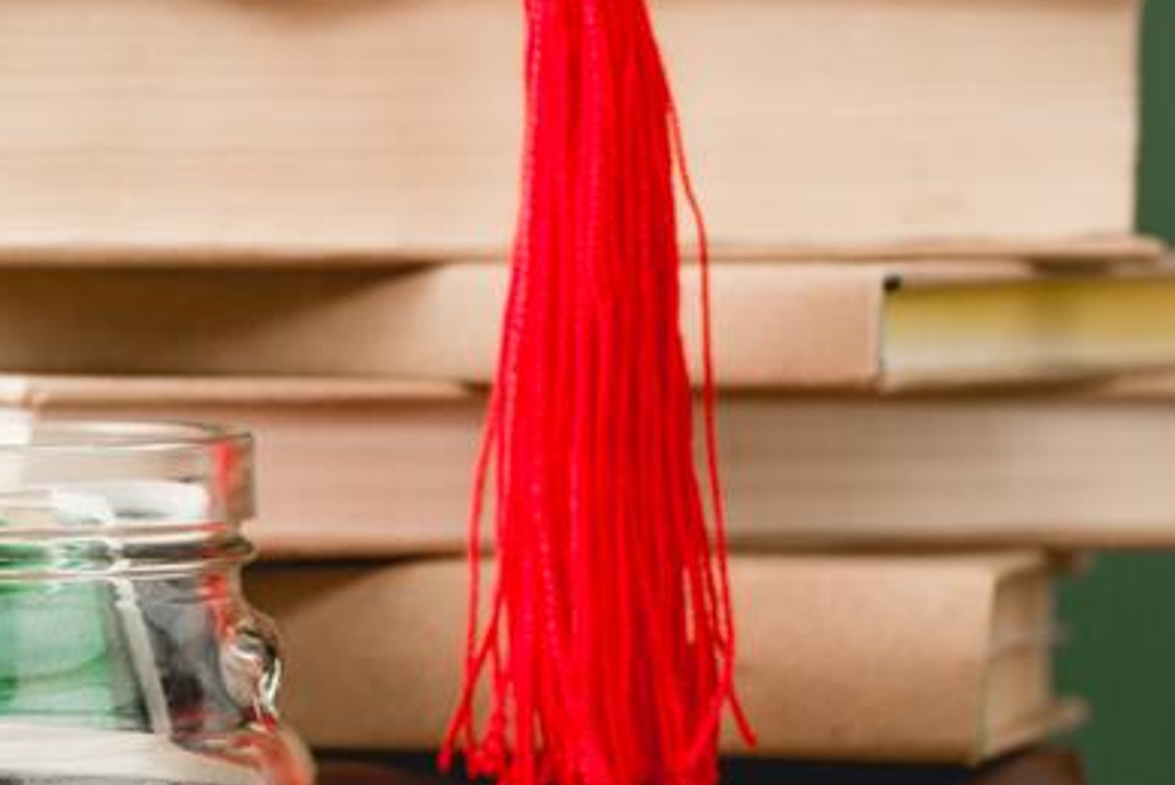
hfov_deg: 5.0
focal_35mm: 415
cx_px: 94
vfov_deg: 3.3
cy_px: 554
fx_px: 13555
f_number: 7.1
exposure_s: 1/200
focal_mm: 200
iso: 100
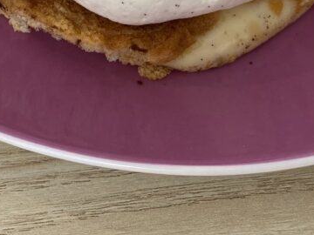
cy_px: -85
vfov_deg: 18.3
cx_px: 117
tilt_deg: -37.1
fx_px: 671
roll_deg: -1.0
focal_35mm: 74
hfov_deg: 26.2
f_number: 1.8
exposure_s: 1/121
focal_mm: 4.25
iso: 100
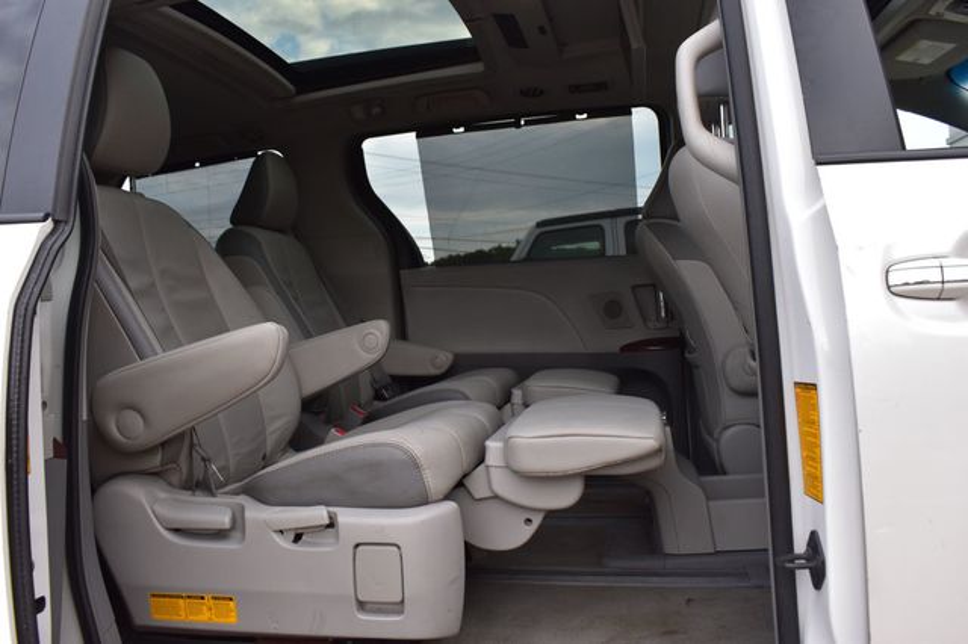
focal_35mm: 32
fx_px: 847
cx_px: 484
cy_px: 322
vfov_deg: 41.7
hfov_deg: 59.5
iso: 400
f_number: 8
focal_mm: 21
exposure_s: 1/80
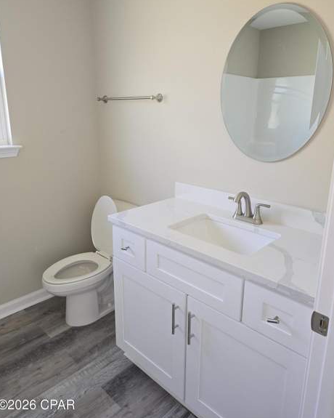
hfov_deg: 56.8
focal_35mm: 25
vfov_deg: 68.0
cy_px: 193
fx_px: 309
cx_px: 171
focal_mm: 6.3
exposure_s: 1/60
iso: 50
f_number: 1.7
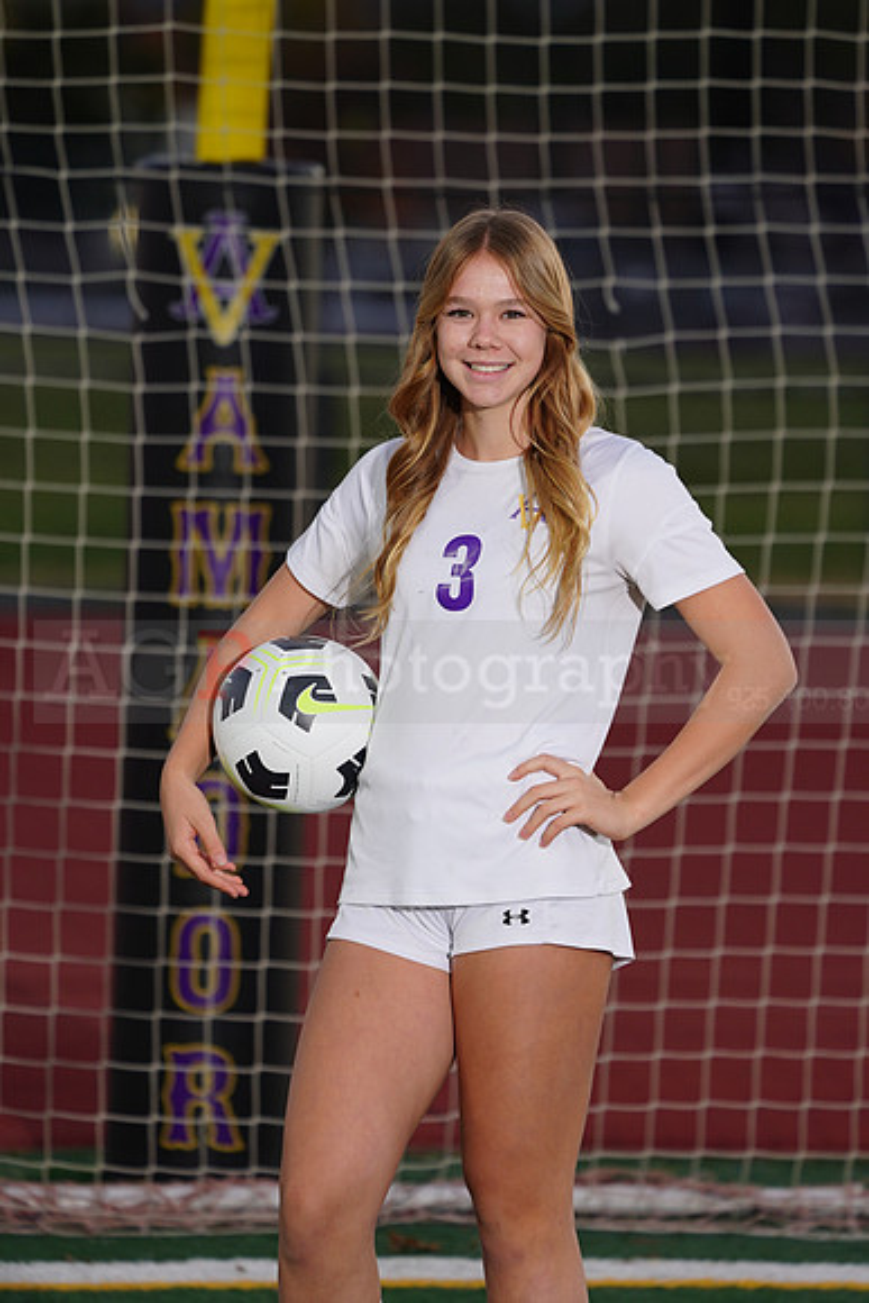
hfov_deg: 4.6
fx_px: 10747
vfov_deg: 6.9
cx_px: 434
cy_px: 652
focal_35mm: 297
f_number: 5.6
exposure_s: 1/40
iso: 320
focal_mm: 297
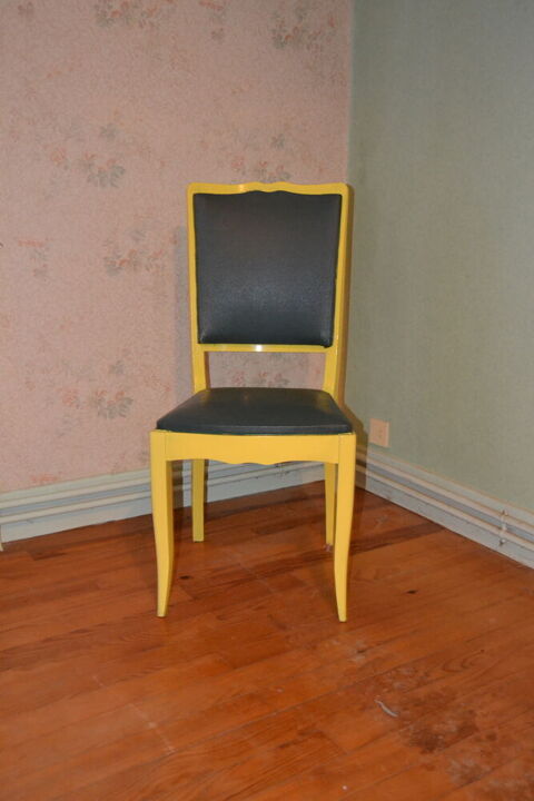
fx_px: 801
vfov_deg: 53.1
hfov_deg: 36.9
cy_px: 400
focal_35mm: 36
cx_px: 267
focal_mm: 24
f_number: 3.8
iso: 3200
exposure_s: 1/60
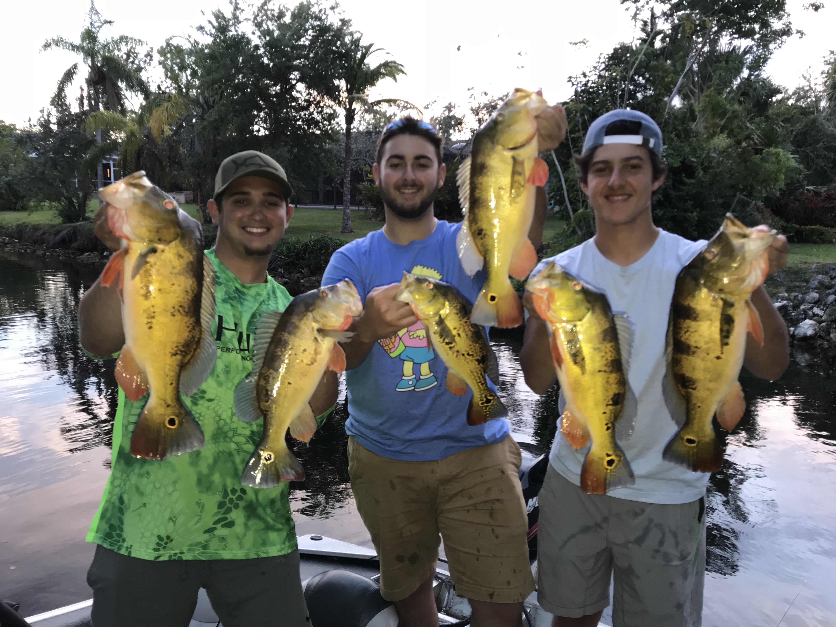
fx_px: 676
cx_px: 418
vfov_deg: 49.7
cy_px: 314
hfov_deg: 63.4
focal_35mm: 28
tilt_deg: -9.4
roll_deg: -1.1
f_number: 1.8
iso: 64
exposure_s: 1/30
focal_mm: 3.99
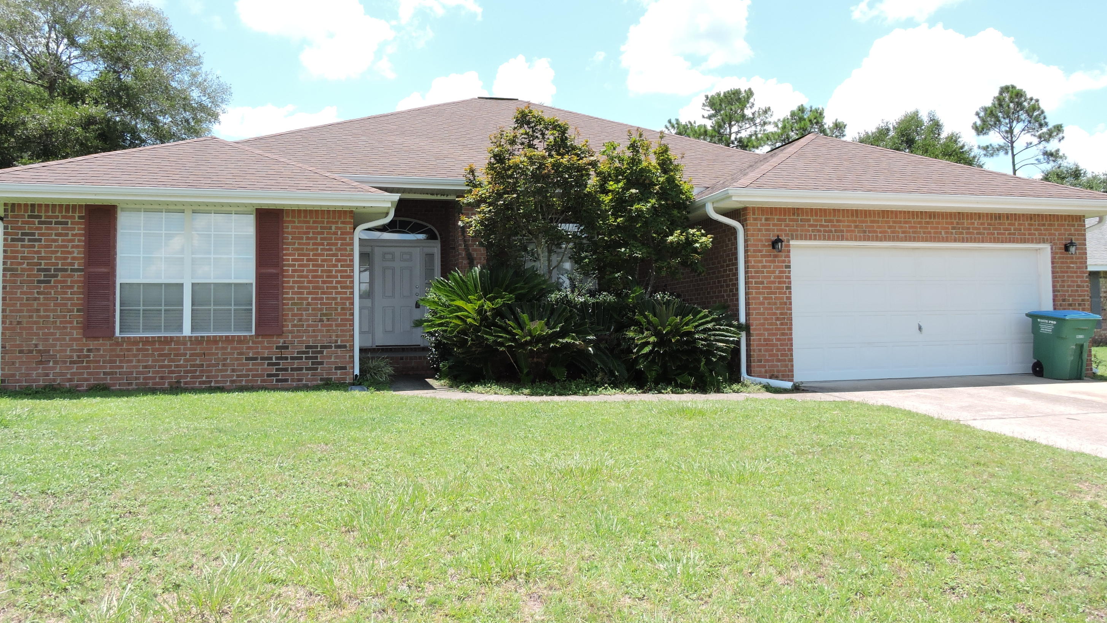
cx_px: 559
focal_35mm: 27
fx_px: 793
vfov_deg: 42.9
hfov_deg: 69.9
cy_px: 289
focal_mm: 4.3
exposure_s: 1/640
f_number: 3.3
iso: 125
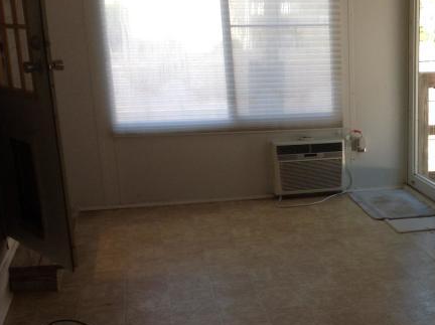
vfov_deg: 22.4
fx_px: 816
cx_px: 380
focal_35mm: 65
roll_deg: +1.3
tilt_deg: -17.8
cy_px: 229
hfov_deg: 28.8
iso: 50
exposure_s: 1/30
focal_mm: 4.28
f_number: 2.4
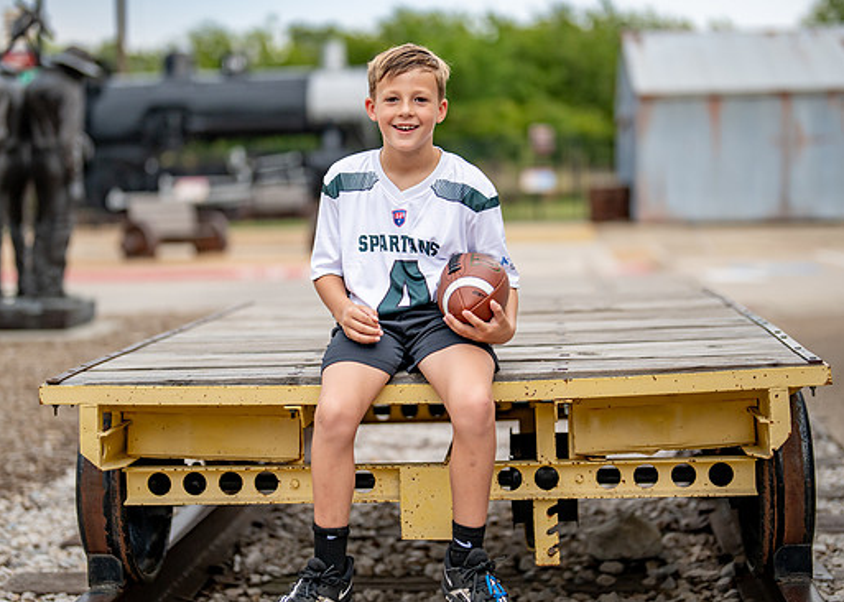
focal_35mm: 66
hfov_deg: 29.9
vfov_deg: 21.6
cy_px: 280
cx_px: 420
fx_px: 1581
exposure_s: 1/2000
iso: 320
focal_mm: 50
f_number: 1.2
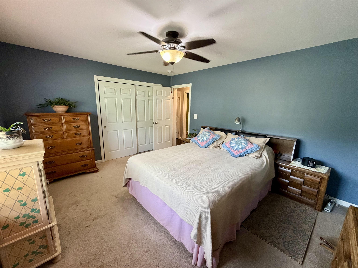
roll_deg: -1.0
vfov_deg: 85.7
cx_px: 179
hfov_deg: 102.1
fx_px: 145
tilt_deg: -10.8
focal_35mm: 14
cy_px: 134
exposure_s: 1/65
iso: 320
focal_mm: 2.22
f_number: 2.2
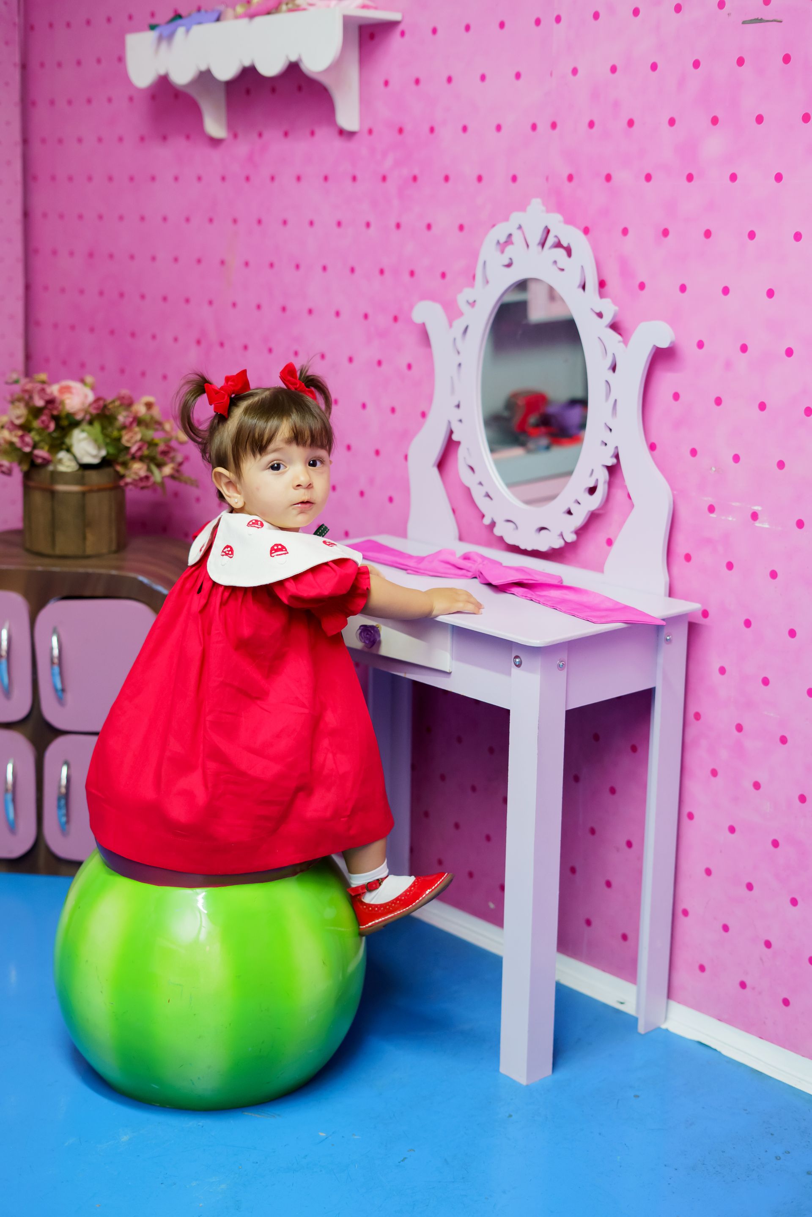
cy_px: 608
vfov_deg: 39.6
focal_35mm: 50
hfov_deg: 27.0
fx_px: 1692
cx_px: 406
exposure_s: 1/160
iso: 2000
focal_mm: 50
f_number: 2.8
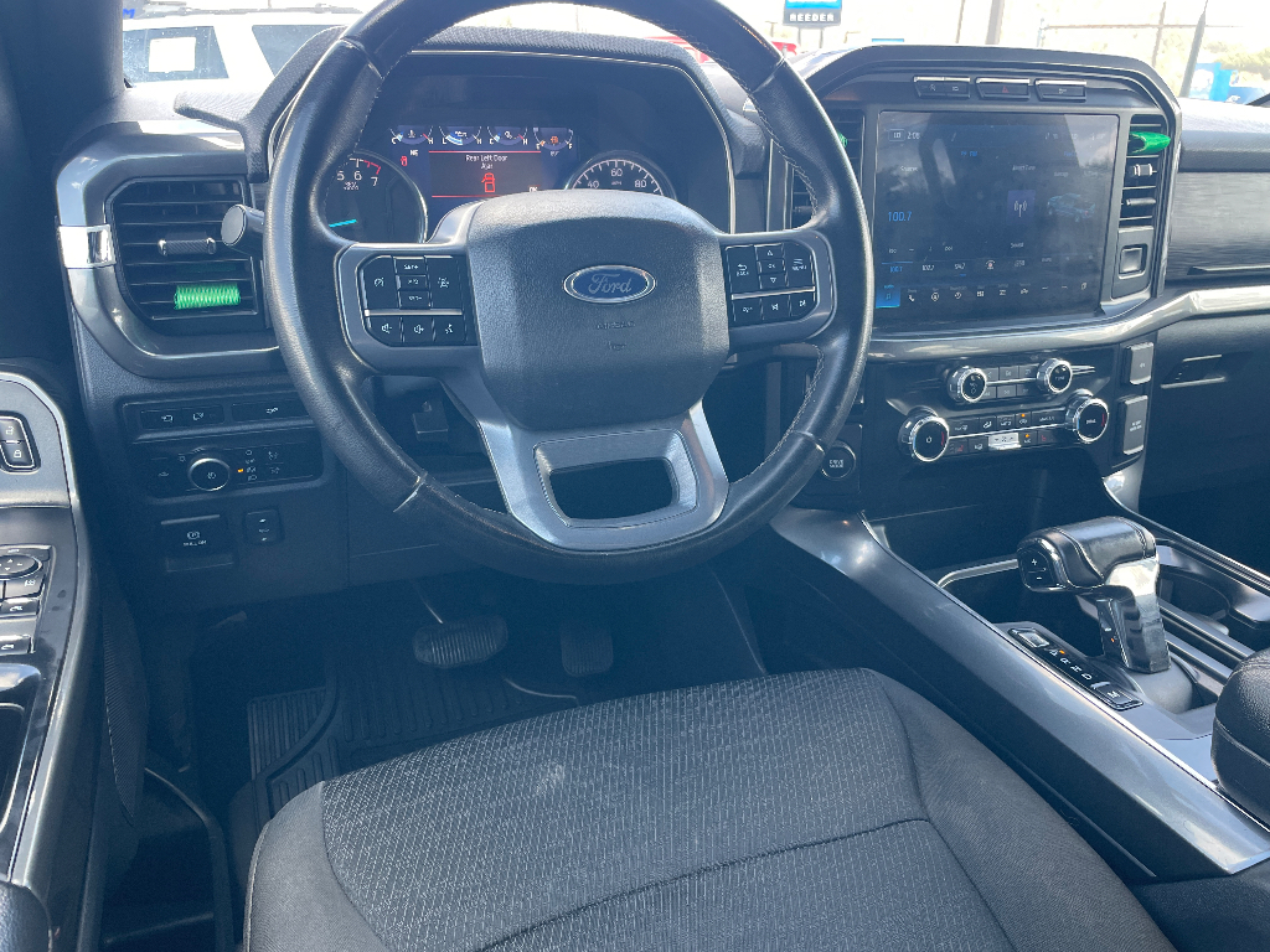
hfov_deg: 67.3
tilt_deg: -22.6
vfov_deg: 53.1
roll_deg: -1.1
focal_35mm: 26
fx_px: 954
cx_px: 635
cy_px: 476
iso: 100
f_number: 1.6
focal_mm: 4.2
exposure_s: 1/121
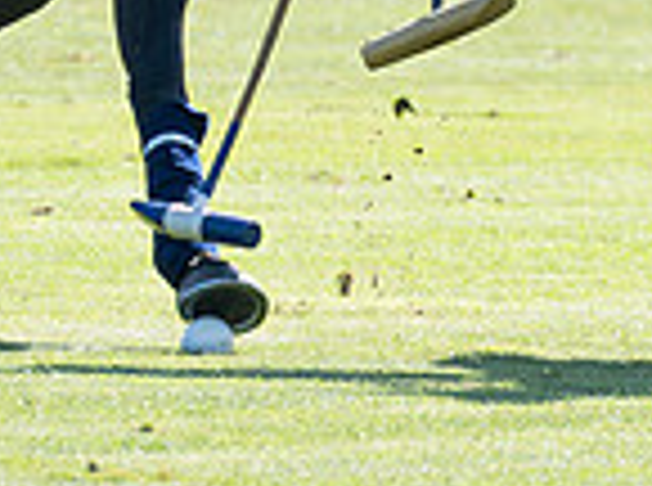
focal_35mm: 3701
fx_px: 69536
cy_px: 716
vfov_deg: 0.4
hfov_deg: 0.5
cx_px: 609
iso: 200
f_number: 5.6
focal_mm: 400
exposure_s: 1/800
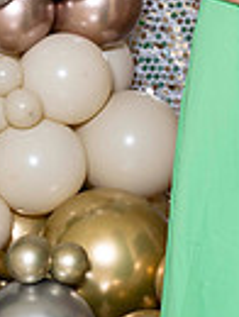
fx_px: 2285
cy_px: -5
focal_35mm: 249
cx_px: 278
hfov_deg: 6.0
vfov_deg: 7.9
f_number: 5.6
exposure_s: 1/200
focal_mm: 75
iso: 250
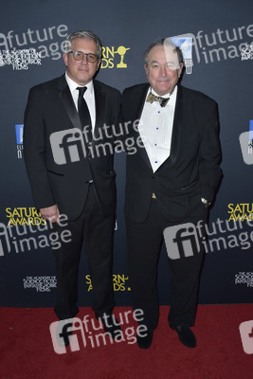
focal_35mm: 32
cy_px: 190
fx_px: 337
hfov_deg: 41.1
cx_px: 126
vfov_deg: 58.7
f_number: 6.3
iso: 250
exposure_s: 1/250
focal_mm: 32
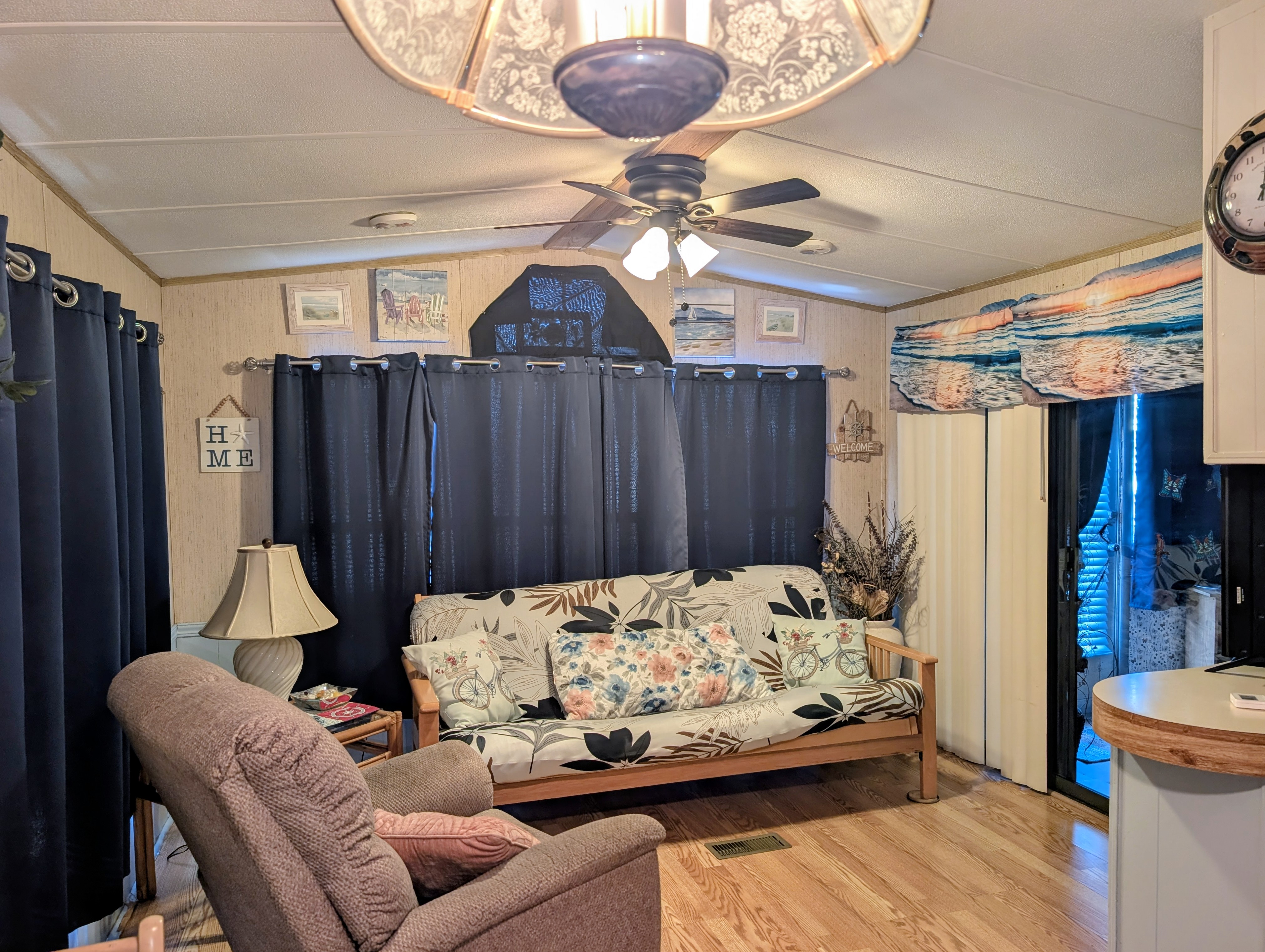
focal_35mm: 24
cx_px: 632
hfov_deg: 71.5
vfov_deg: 56.9
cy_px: 476
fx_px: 878
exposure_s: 1/60
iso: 76
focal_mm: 6.9
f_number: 1.68
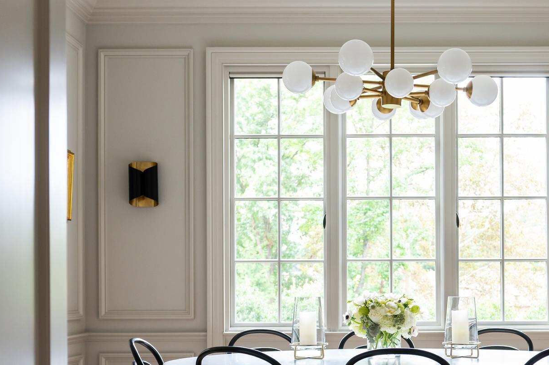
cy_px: 286
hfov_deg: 36.3
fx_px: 823
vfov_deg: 24.6
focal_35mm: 54
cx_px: 388
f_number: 4
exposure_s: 1/100
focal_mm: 32
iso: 1000
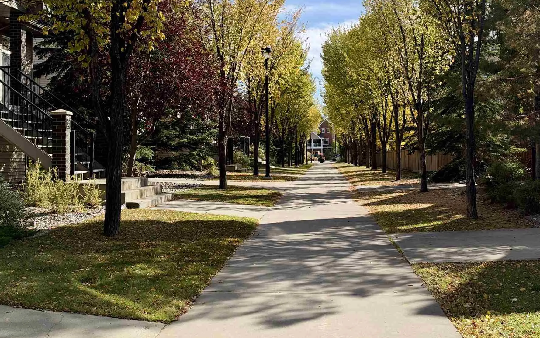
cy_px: 26
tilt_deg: +9.1
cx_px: 287
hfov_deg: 45.2
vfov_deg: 28.0
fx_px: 648
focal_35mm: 44
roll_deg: +1.2
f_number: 1.8
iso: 80
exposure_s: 1/3096
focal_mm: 6.93
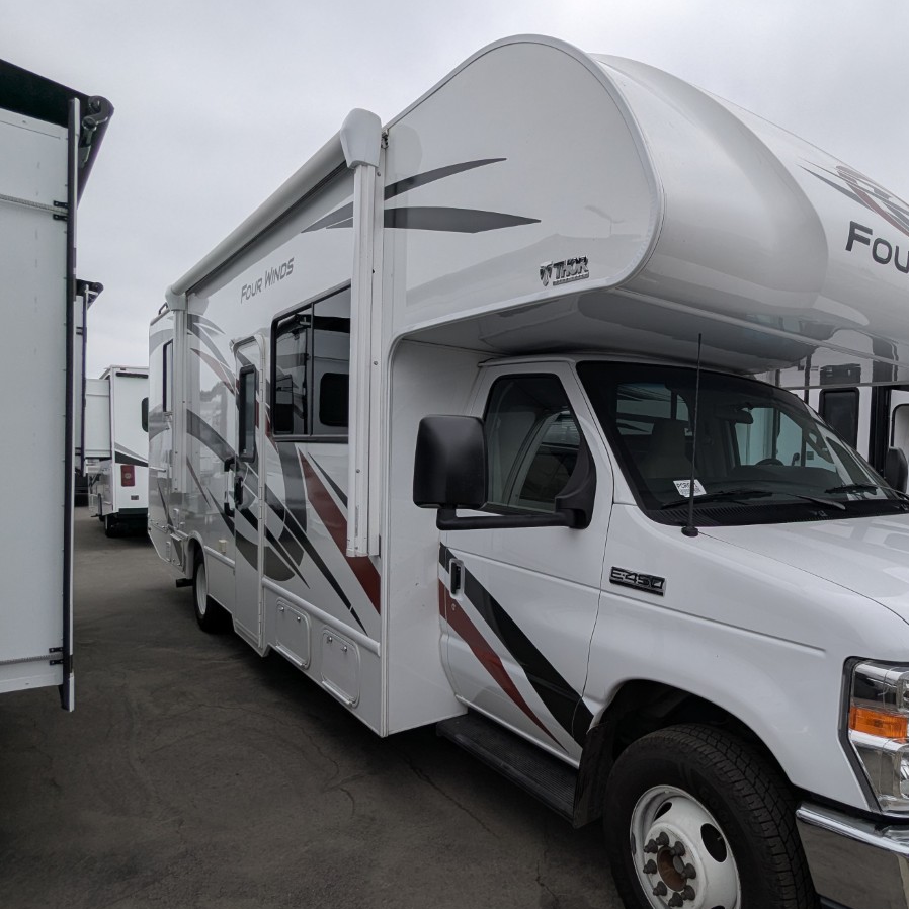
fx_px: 654
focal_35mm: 22
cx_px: 625
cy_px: 482
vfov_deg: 69.6
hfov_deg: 67.2
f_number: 2.2
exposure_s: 1/2732
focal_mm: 2.35
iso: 51
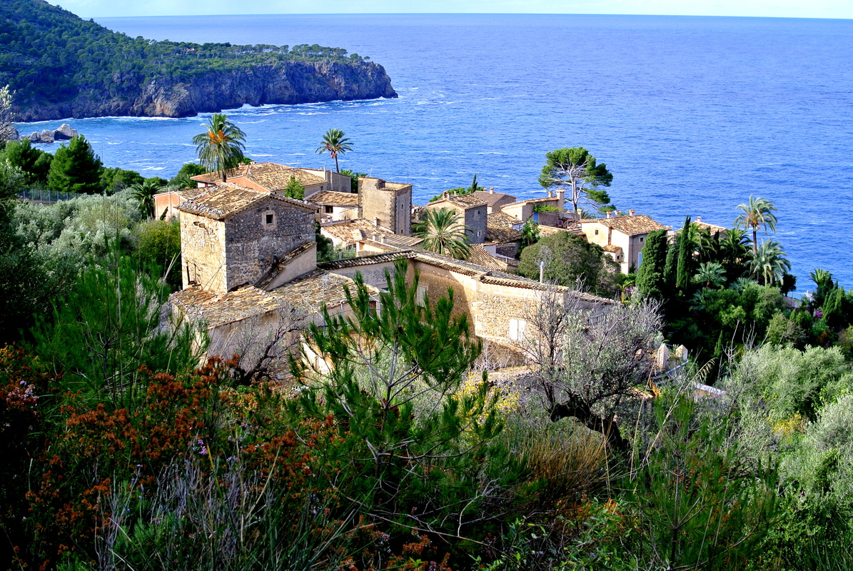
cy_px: 286
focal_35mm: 49
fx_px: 1162
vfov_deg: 27.6
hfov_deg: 40.3
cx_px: 426
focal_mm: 18.5
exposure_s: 1/320
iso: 100
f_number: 4
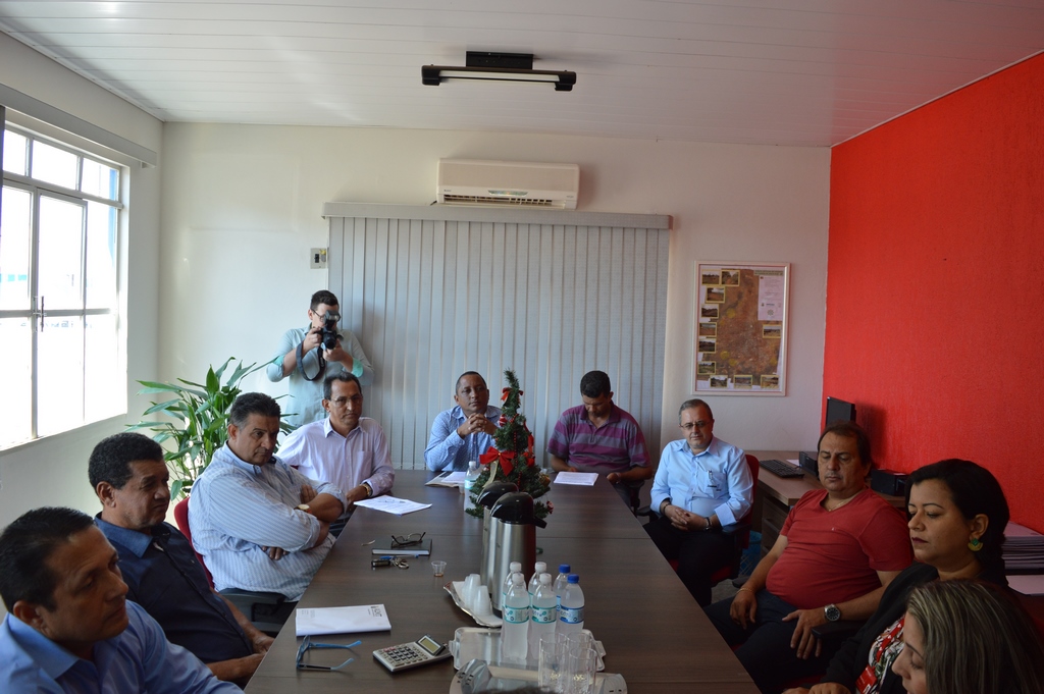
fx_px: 782
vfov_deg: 47.9
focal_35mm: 27
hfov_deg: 67.4
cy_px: 347
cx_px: 522
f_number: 5.6
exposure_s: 1/60
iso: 320
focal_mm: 18
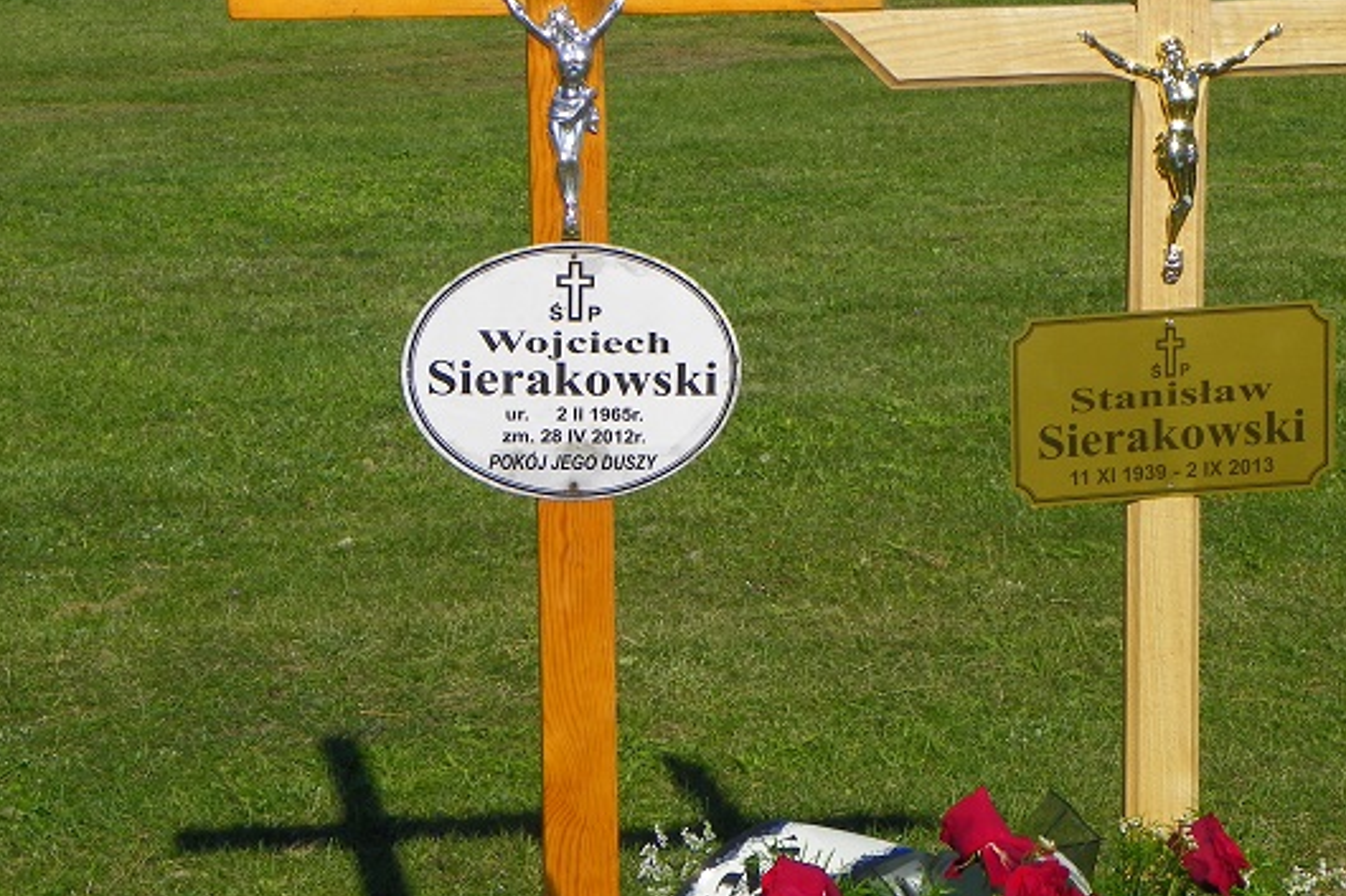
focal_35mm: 113
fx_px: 4223
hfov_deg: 18.1
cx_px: 752
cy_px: 447
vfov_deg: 12.1
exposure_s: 1/320
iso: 64
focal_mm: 16
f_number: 6.3
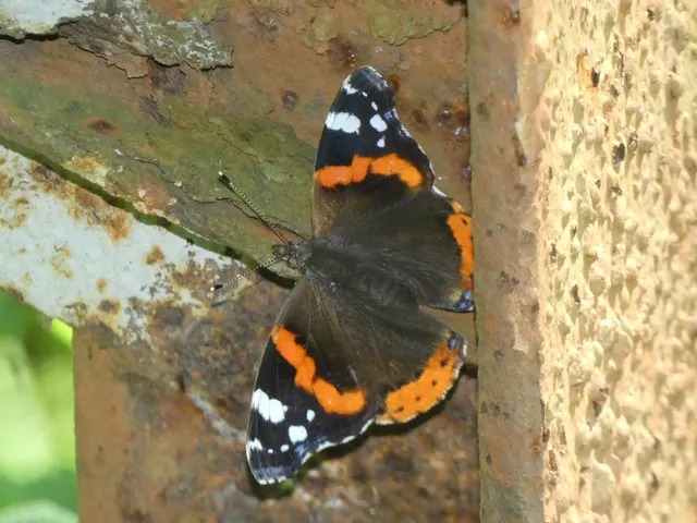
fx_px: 12081
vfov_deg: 2.5
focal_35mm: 600
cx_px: 348
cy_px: 262
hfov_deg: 3.3
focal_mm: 107.6
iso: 1000
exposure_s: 1/100
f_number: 5.6
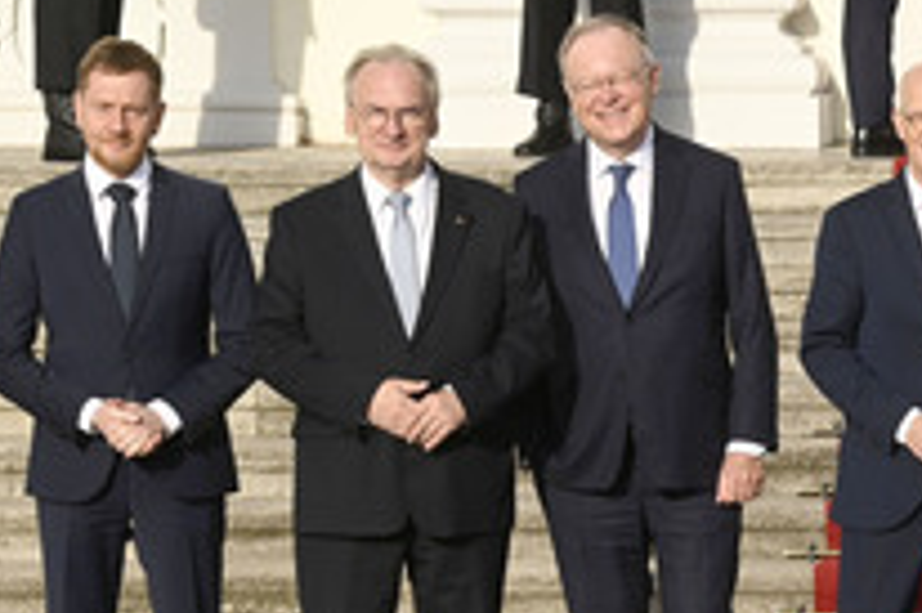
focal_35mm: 263
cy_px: 456
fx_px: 6730
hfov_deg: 7.8
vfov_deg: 5.2
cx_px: 956
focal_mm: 120
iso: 1250
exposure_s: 1/1600
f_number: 13
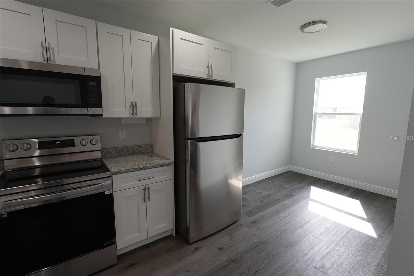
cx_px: 207
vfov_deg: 73.8
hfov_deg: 96.7
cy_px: 138
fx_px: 184
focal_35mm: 16
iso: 320
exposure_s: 1/160
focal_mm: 11
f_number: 4
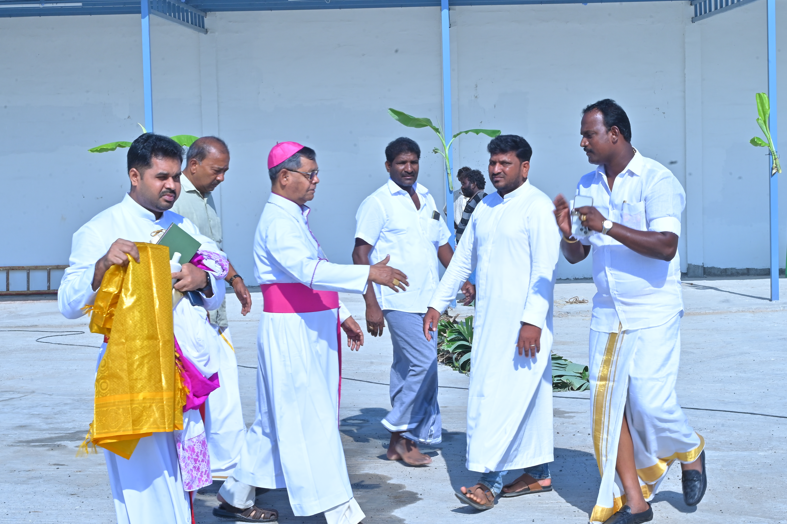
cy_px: 296
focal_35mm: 62
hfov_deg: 32.4
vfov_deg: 21.9
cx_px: 434
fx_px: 1354
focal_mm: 50
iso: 400
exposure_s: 1/160
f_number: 22
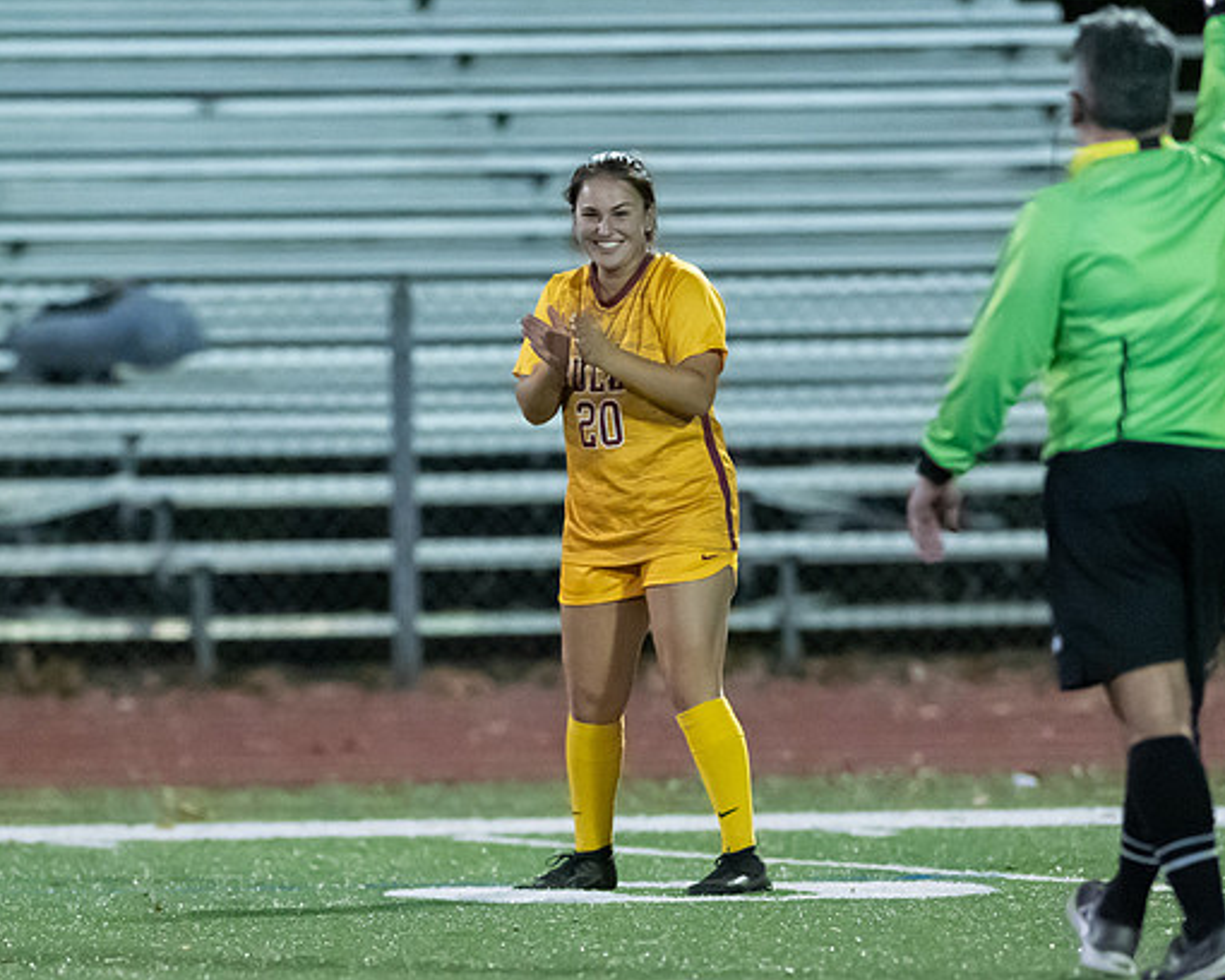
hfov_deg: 2.8
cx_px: 450
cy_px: 726
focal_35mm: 699
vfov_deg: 2.2
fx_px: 25342
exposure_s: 1/1000
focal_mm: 300
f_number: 2.8
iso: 14400
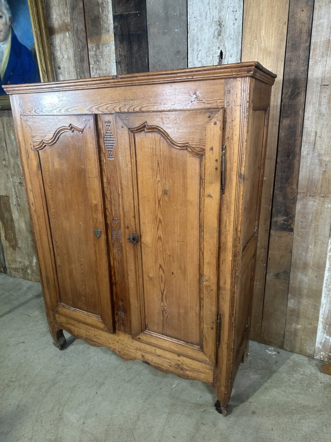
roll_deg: +1.3
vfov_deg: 71.6
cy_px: 221
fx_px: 306
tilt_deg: -18.8
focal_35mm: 24
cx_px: 166
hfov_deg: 56.8
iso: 160
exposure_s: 1/50
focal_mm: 6.86
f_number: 1.78
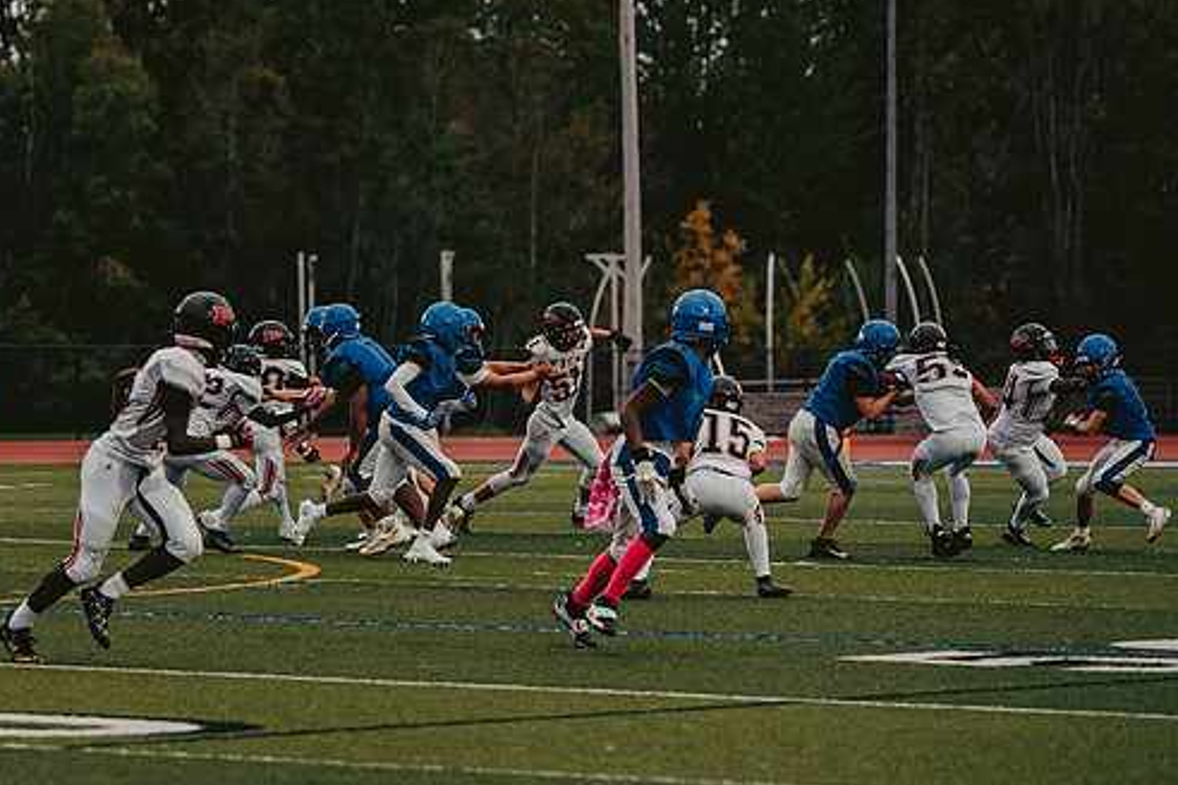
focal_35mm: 214
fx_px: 7002
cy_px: 424
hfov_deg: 9.6
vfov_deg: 6.4
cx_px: 294
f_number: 3.2
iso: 800
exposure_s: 1/640
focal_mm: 135
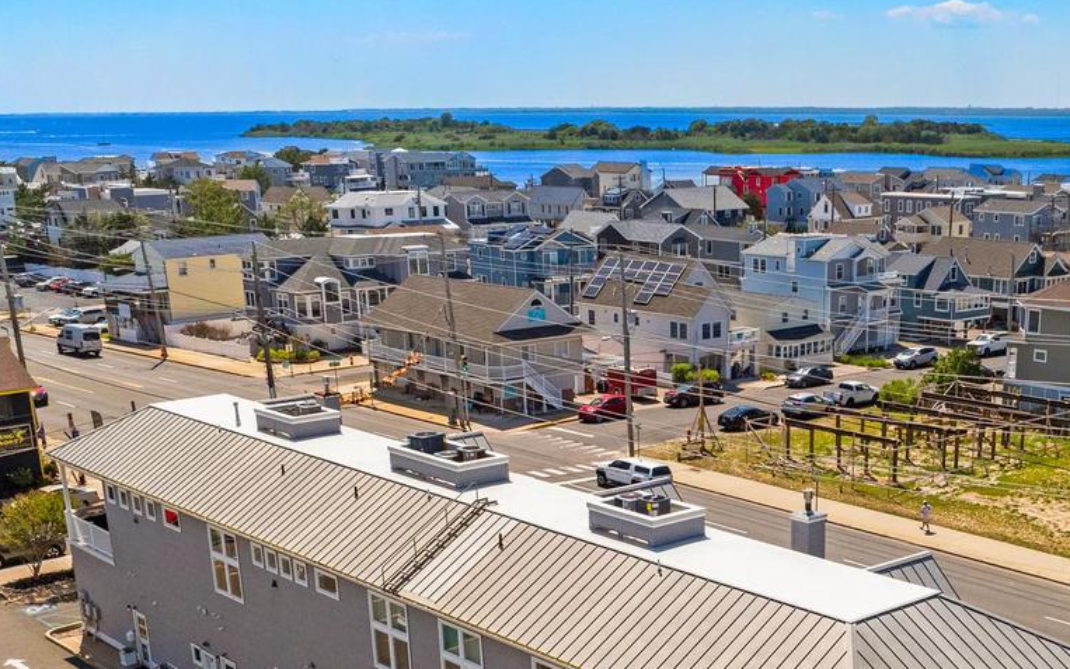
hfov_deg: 40.7
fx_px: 1400
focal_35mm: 48
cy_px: 717
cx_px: 791
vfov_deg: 25.2
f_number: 4
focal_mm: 12.29
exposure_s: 1/160
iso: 400
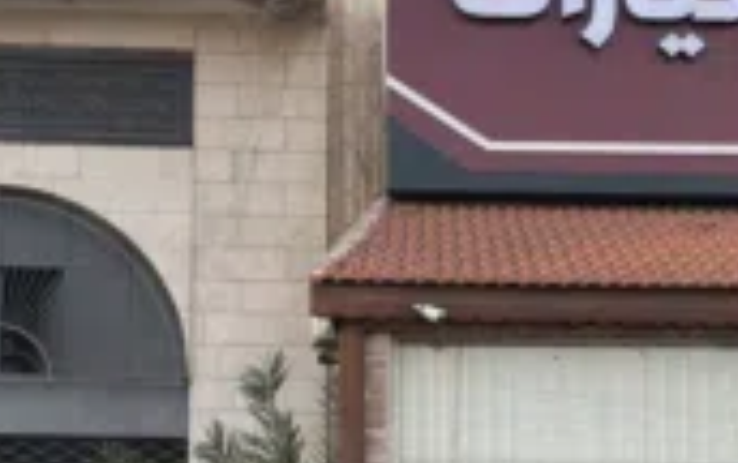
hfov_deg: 17.5
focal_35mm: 118
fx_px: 2376
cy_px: 596
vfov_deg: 10.9
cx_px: 562
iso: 80
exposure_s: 1/480
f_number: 1.78
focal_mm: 6.86
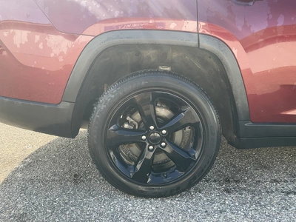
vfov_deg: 48.2
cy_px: 111
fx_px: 248
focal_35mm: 29
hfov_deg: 61.7
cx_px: 148
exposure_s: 1/136
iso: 20
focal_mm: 3
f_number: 1.8
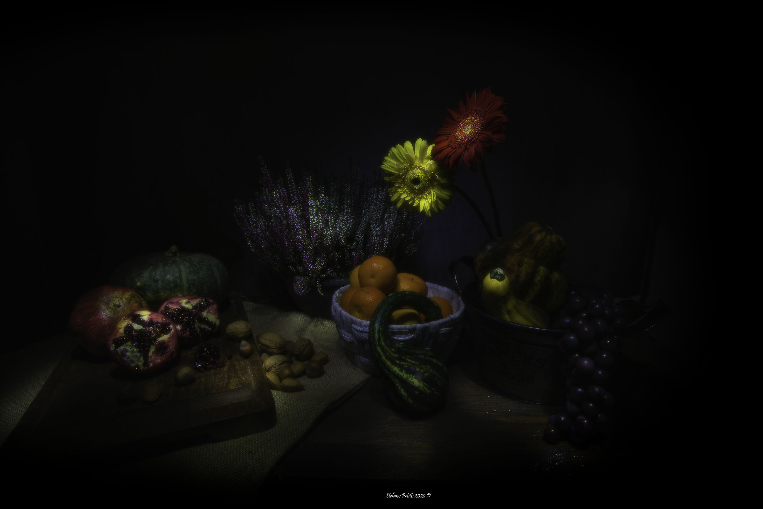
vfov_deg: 61.9
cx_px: 382
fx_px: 424
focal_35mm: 20
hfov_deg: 84.0
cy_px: 254
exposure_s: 25
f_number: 16
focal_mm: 20
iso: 31
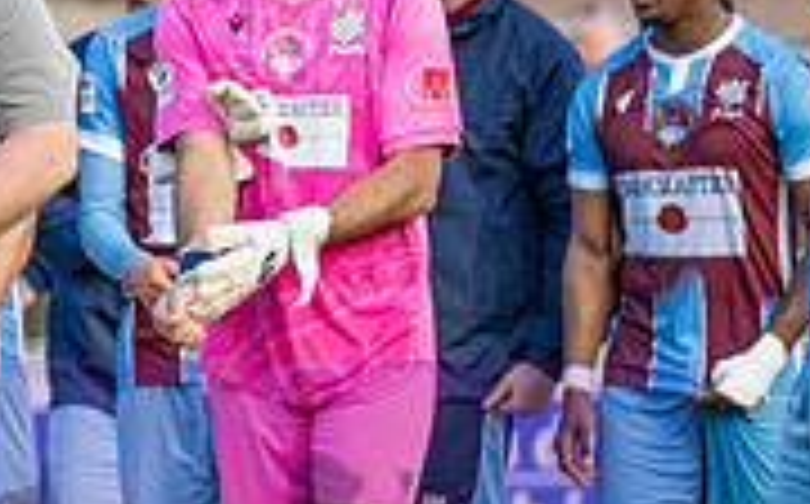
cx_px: -1212
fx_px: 21915
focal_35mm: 994
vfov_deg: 1.3
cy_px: 23
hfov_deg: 2.1
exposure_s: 1/800
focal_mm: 185
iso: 400
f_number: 4
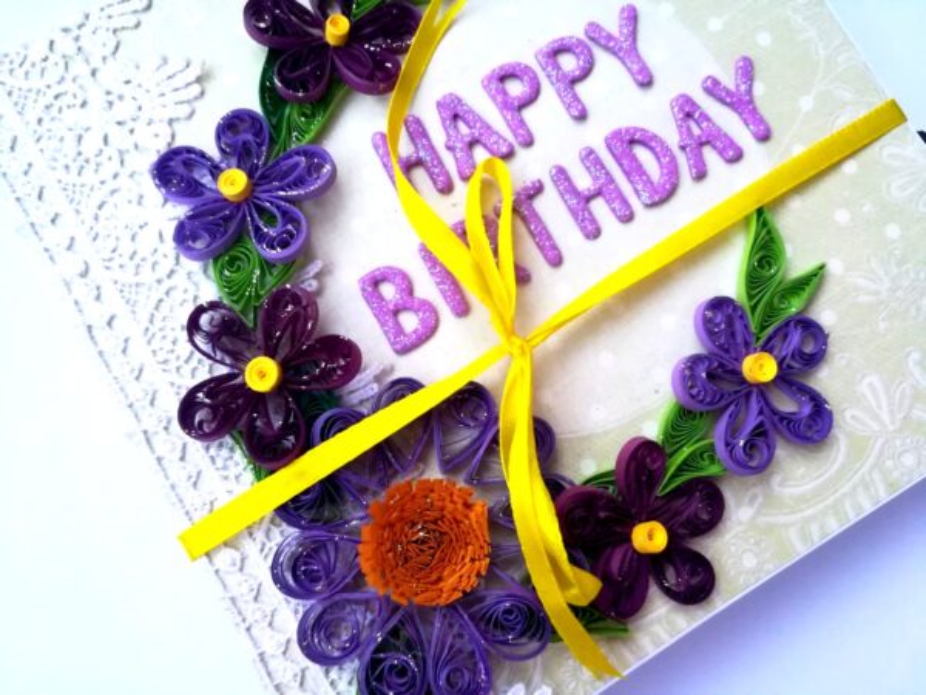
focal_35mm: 26
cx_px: 463
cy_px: 348
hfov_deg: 67.3
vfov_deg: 53.1
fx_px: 696
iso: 400
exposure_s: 1/33.3
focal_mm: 3.83
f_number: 2.2
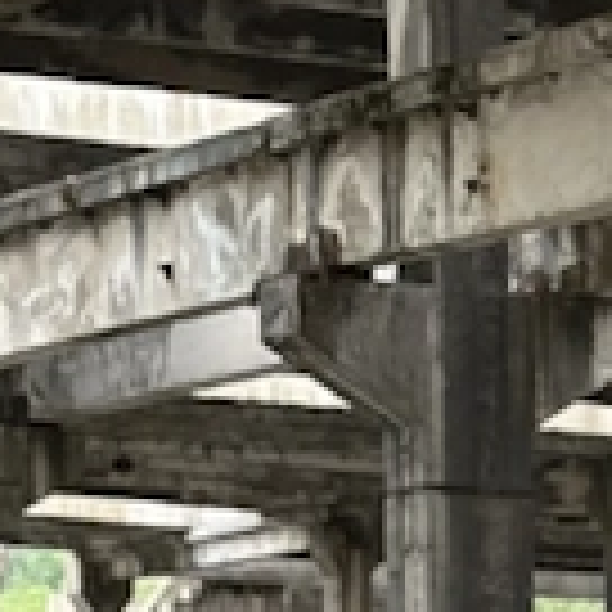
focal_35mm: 249
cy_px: 1174
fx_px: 4981
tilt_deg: -1.6
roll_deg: +0.1
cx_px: 711
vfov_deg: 6.8
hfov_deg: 7.0
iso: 125
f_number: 1.78
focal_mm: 6.86
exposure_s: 1/125
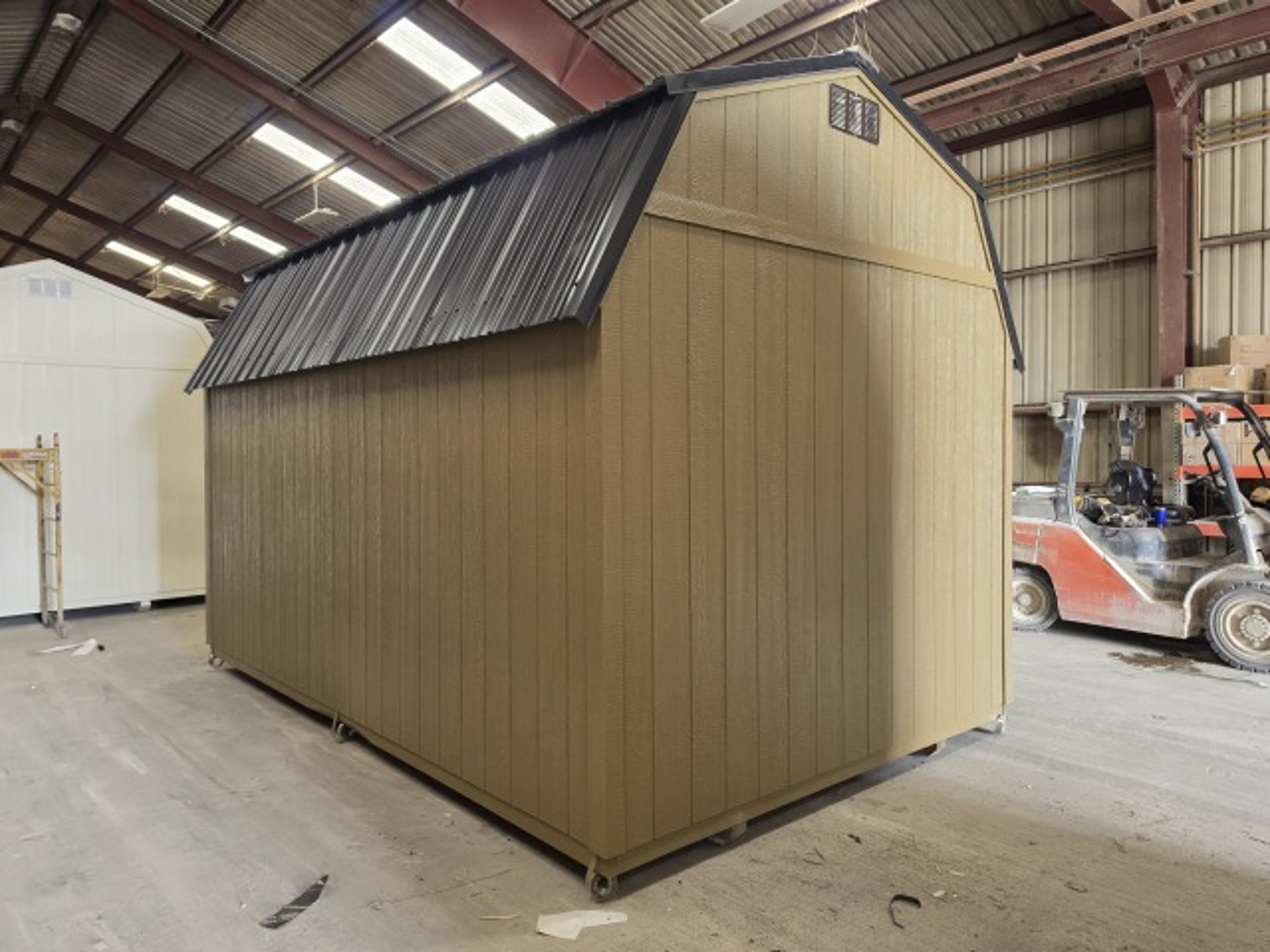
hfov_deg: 73.9
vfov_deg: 58.9
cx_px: 635
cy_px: 476
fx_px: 844
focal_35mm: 23
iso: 200
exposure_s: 1/120
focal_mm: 6.5
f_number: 1.4
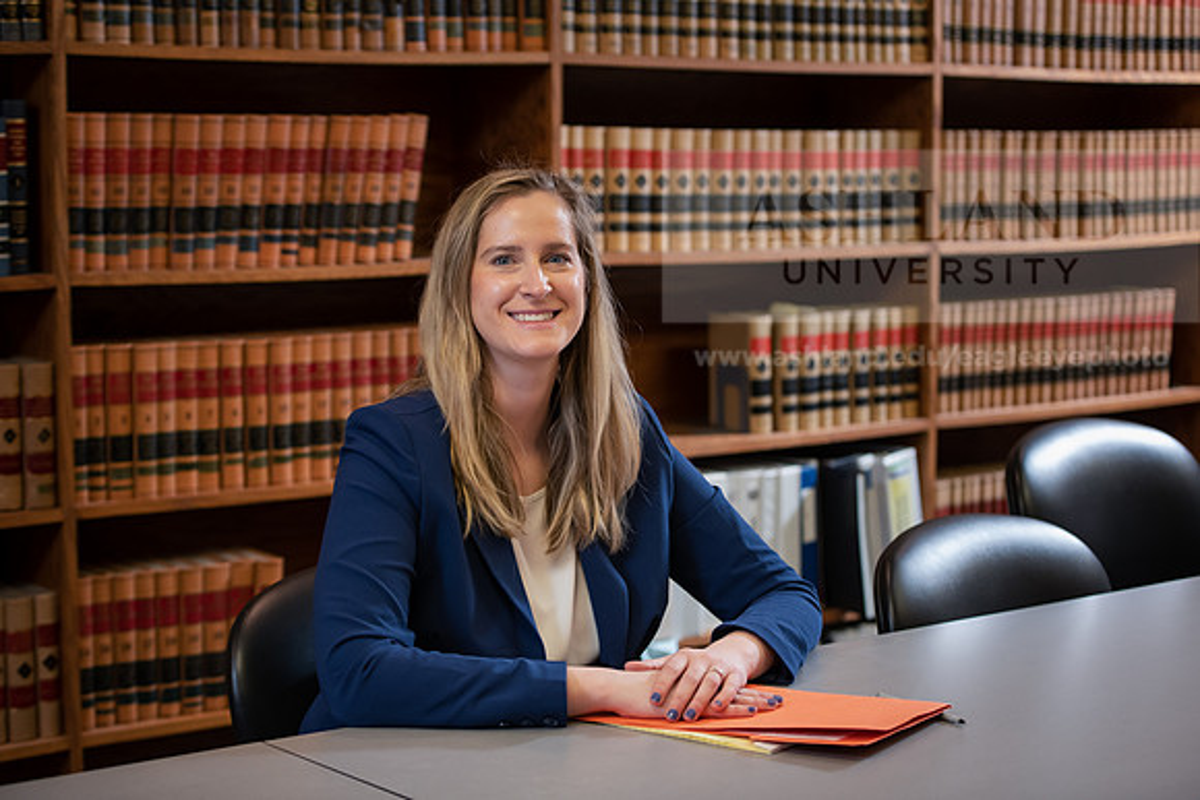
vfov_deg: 19.5
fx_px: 2334
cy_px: 400
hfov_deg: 28.8
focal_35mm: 70
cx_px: 600
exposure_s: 1/160
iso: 800
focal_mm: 70
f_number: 3.2
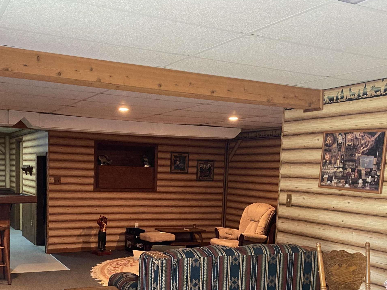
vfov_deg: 33.6
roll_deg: -2.0
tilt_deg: -6.0
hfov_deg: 44.5
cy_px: 219
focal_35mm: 42
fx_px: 469
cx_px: 152
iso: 500
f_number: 1.8
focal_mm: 4.25
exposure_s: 1/30
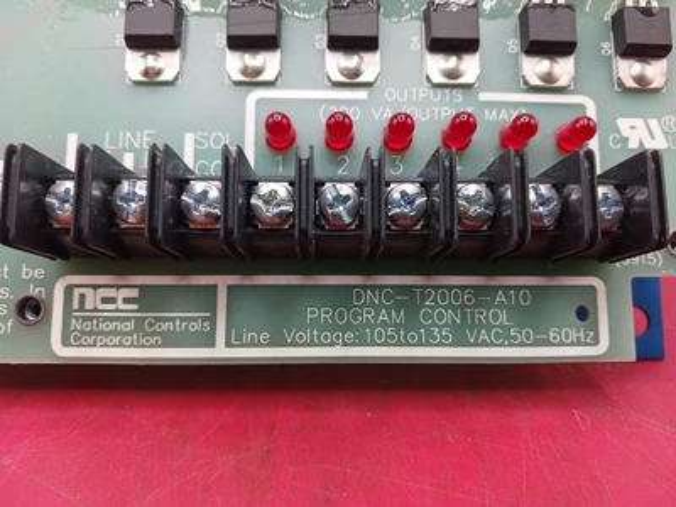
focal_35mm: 27
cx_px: 338
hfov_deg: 65.3
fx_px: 527
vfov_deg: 51.4
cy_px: 254
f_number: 1.8
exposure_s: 1/60
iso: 40
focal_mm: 4
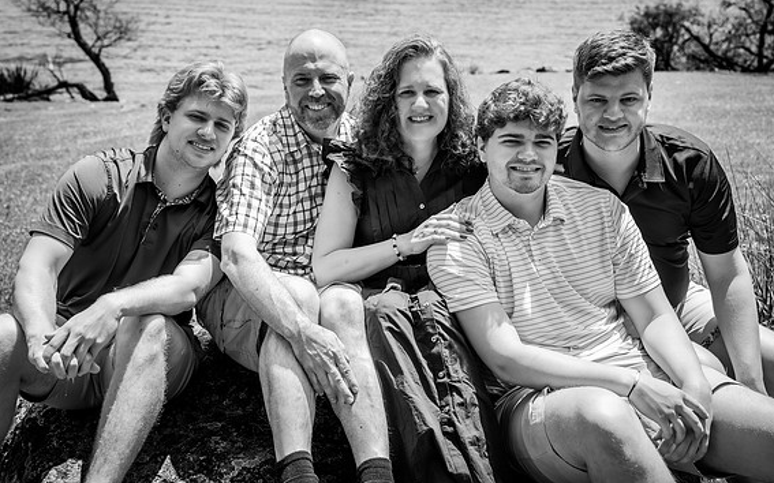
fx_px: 1012
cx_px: 382
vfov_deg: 26.8
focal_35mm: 48
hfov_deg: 41.8
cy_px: 226
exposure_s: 1/250
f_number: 5
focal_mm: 46
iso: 50
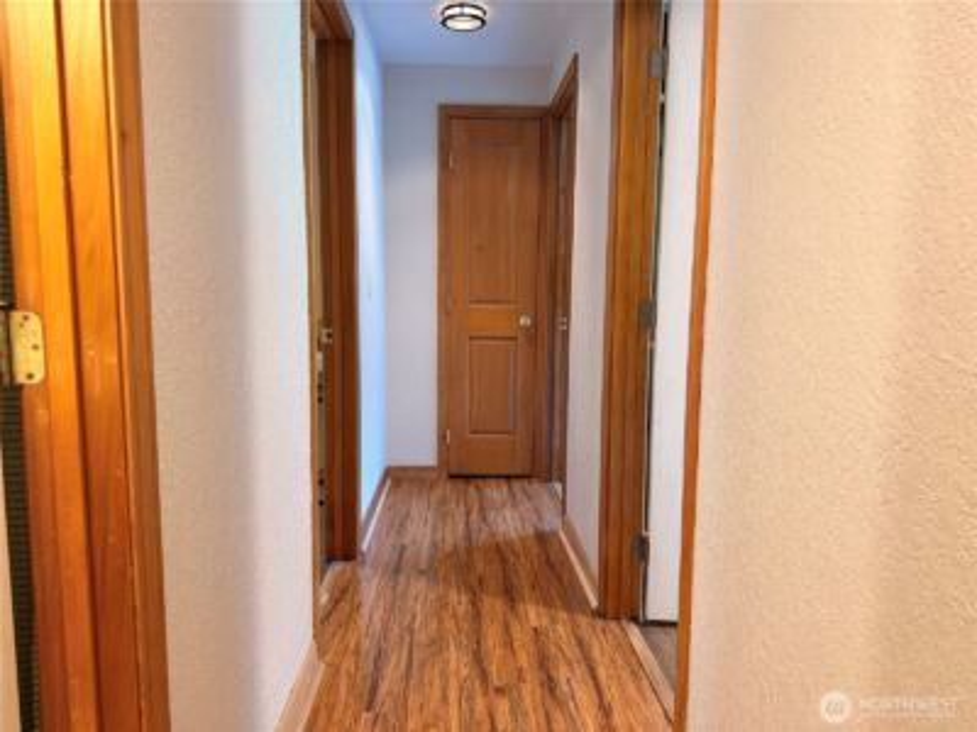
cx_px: 488
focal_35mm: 24
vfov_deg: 56.8
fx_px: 677
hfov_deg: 71.6
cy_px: 366
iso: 400
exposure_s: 1/60
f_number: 1.78
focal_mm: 6.76
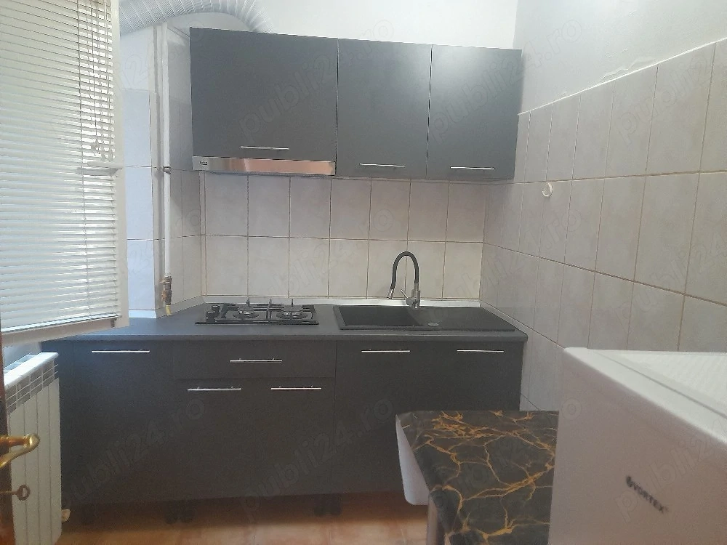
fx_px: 525
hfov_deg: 69.4
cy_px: 272
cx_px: 364
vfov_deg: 54.9
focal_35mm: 25
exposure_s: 1/33
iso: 400
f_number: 2
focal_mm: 4.6
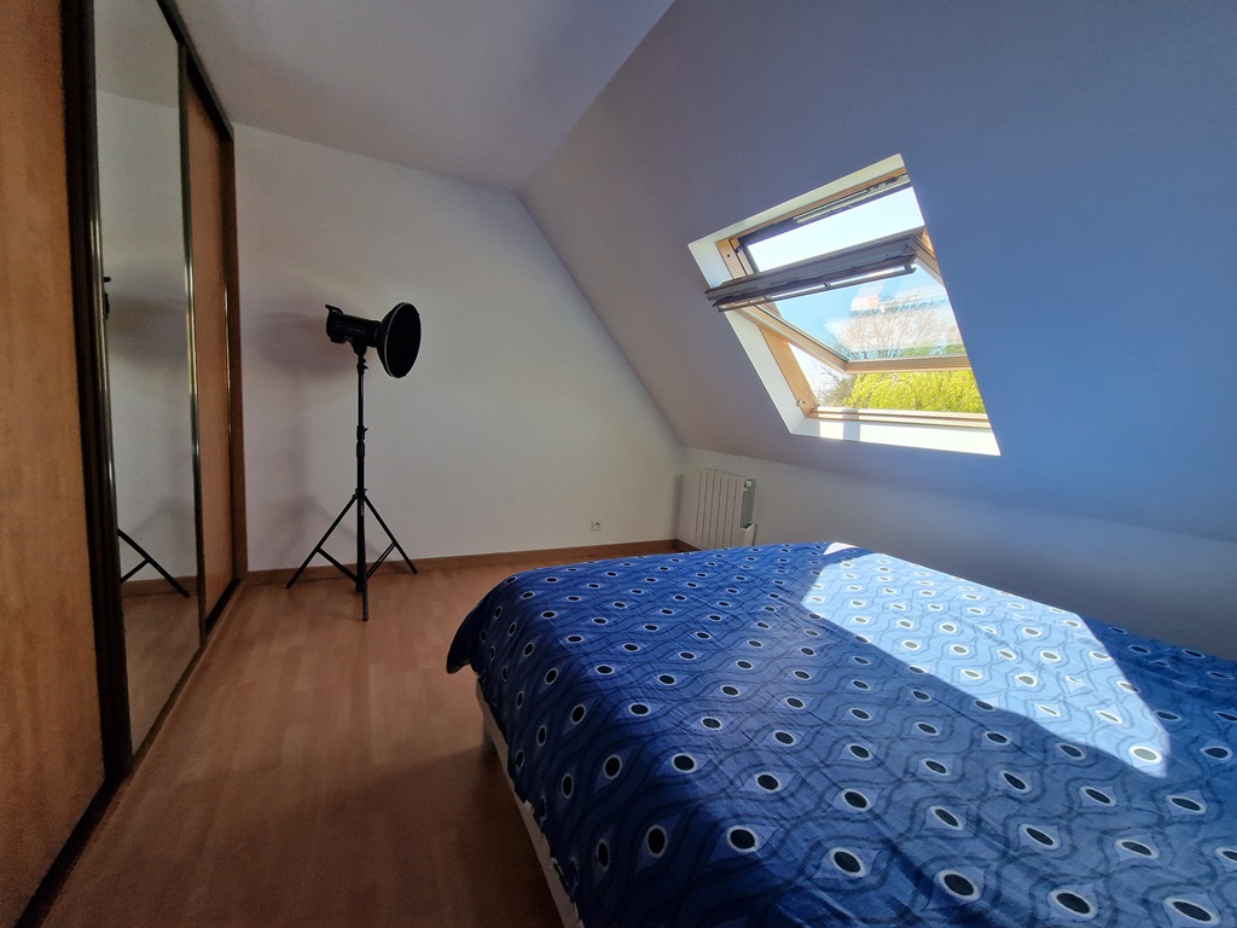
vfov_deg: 89.9
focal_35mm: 13
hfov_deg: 106.2
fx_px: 465
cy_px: 464
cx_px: 618
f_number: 2.2
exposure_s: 1/193
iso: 50
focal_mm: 2.2
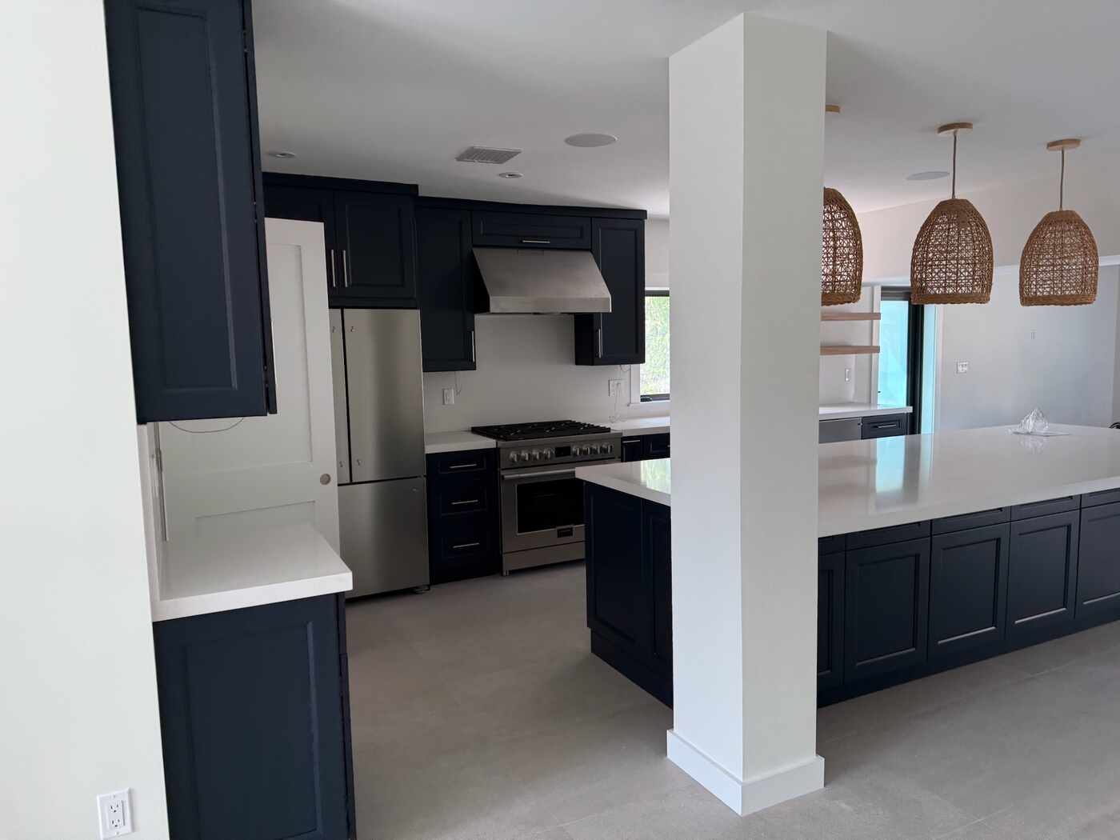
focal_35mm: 24
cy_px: 420
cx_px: 560
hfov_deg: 71.6
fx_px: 777
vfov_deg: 56.8
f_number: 1.78
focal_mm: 6.76
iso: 125
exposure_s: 1/238
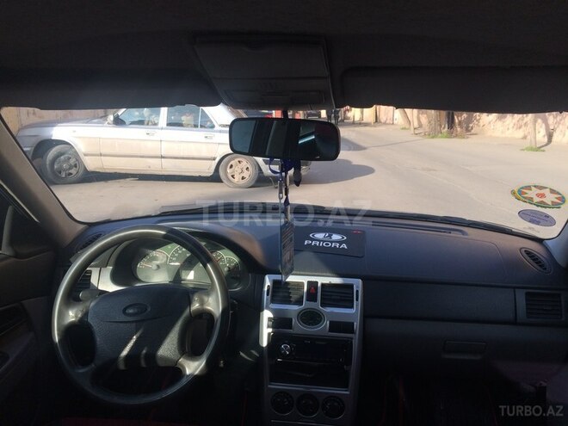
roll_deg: -0.4
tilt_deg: -12.5
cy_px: 213
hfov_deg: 61.7
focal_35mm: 29
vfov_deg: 48.2
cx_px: 284
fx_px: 476
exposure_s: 1/513
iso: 32
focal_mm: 4.15
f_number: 2.2
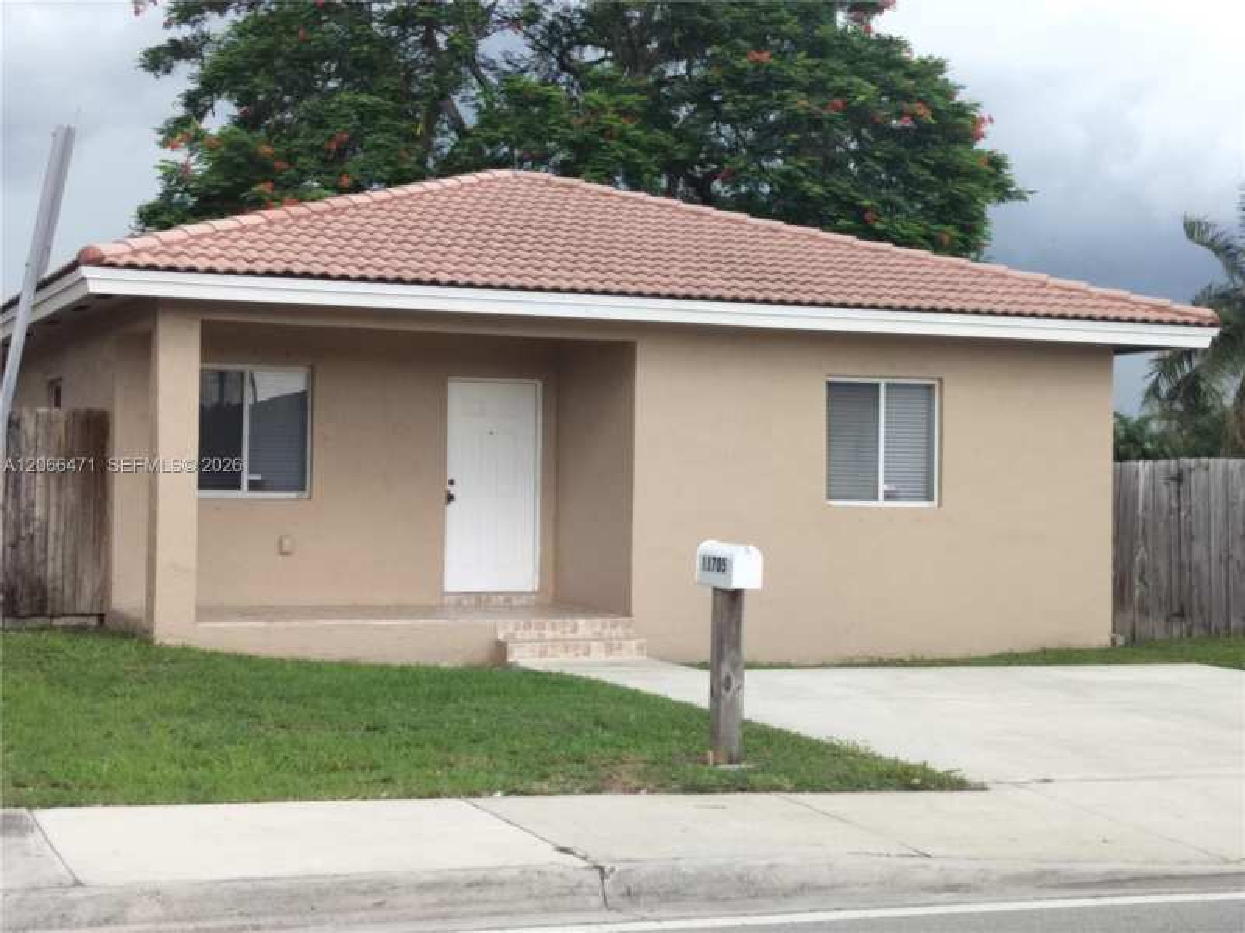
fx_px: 863
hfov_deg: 71.6
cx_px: 622
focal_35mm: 24
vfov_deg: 56.8
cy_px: 466
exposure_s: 1/100
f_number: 1.7
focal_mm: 5.24
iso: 64
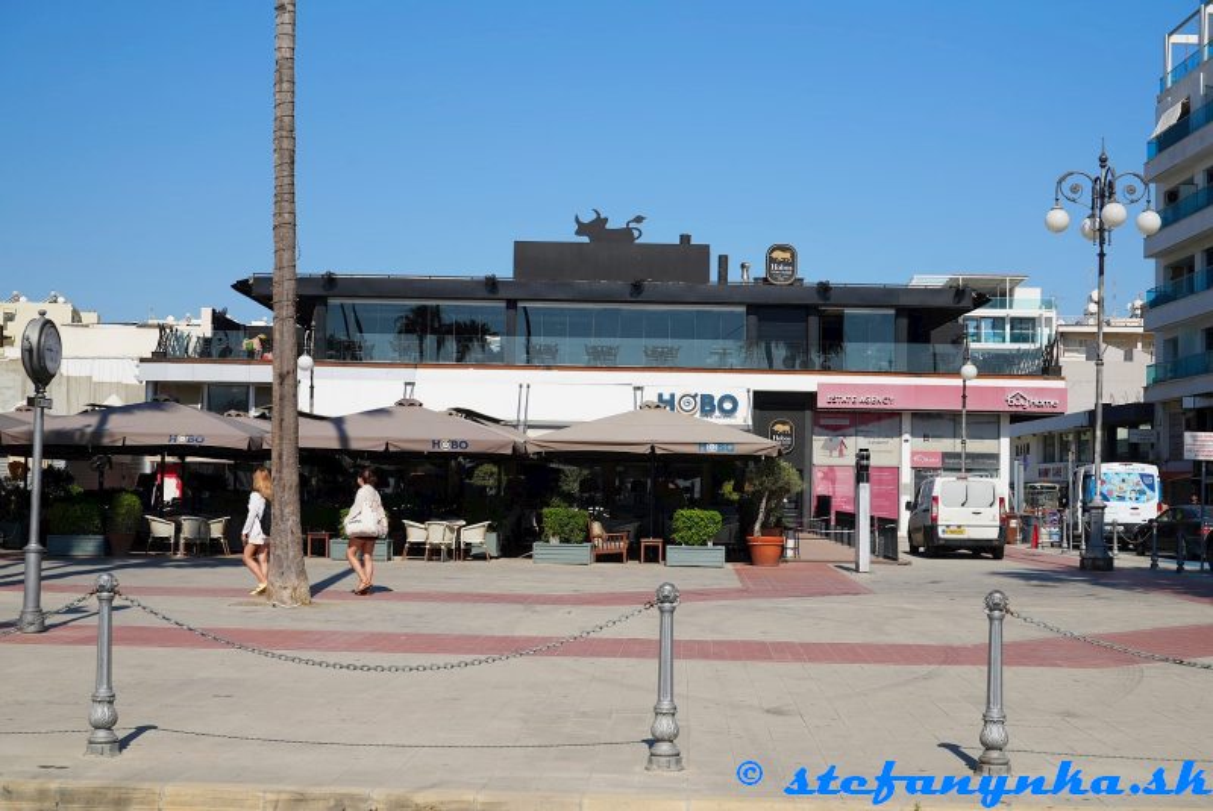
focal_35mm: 45
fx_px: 1518
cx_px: 606
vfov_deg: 29.9
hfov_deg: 43.6
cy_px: 406
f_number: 8
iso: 100
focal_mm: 45
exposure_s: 1/320
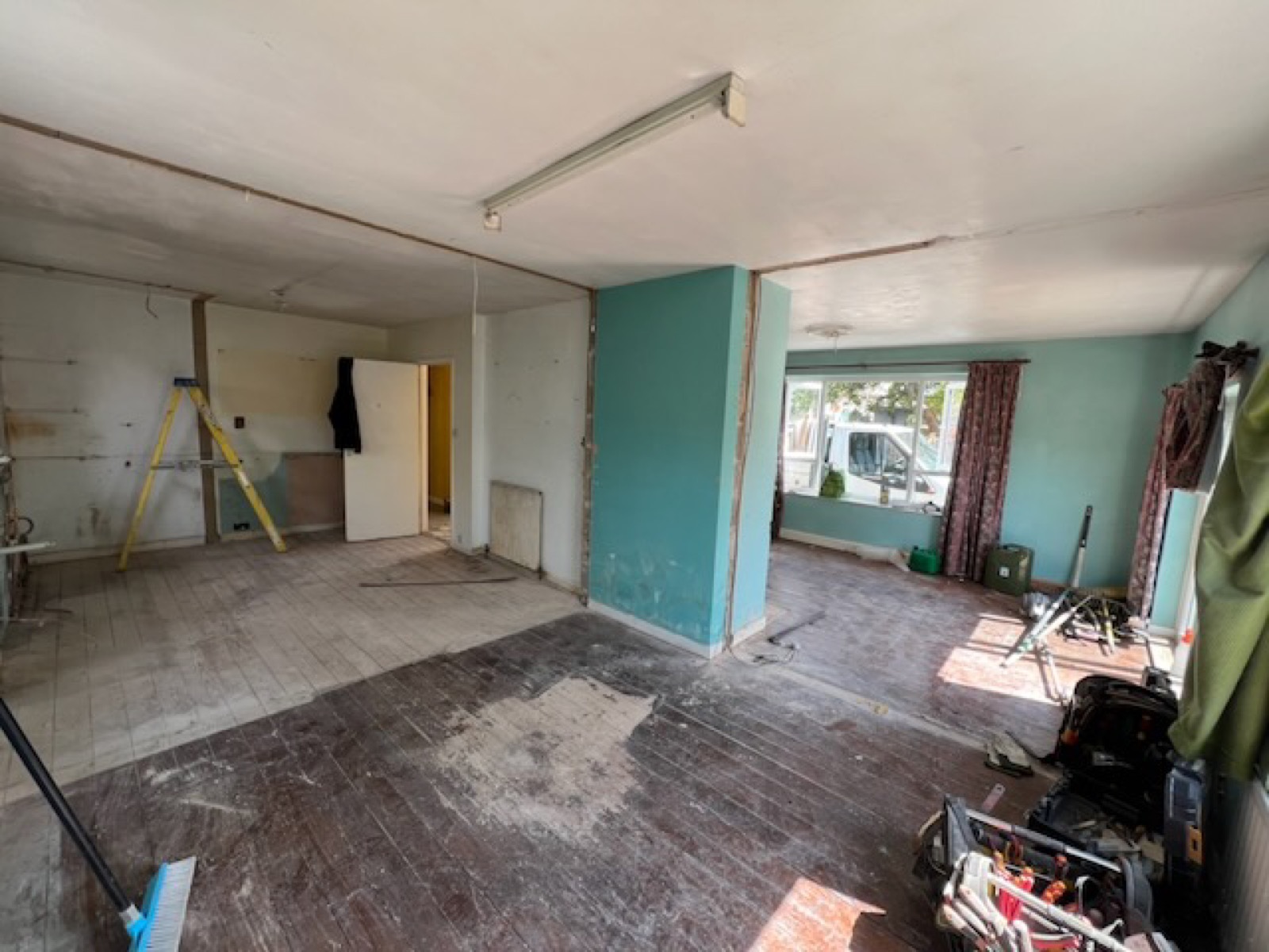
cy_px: 476
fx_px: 477
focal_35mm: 13
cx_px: 634
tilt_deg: -7.1
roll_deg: -3.2
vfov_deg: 89.9
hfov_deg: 106.2
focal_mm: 1.57
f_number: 1.8
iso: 50
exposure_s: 1/99
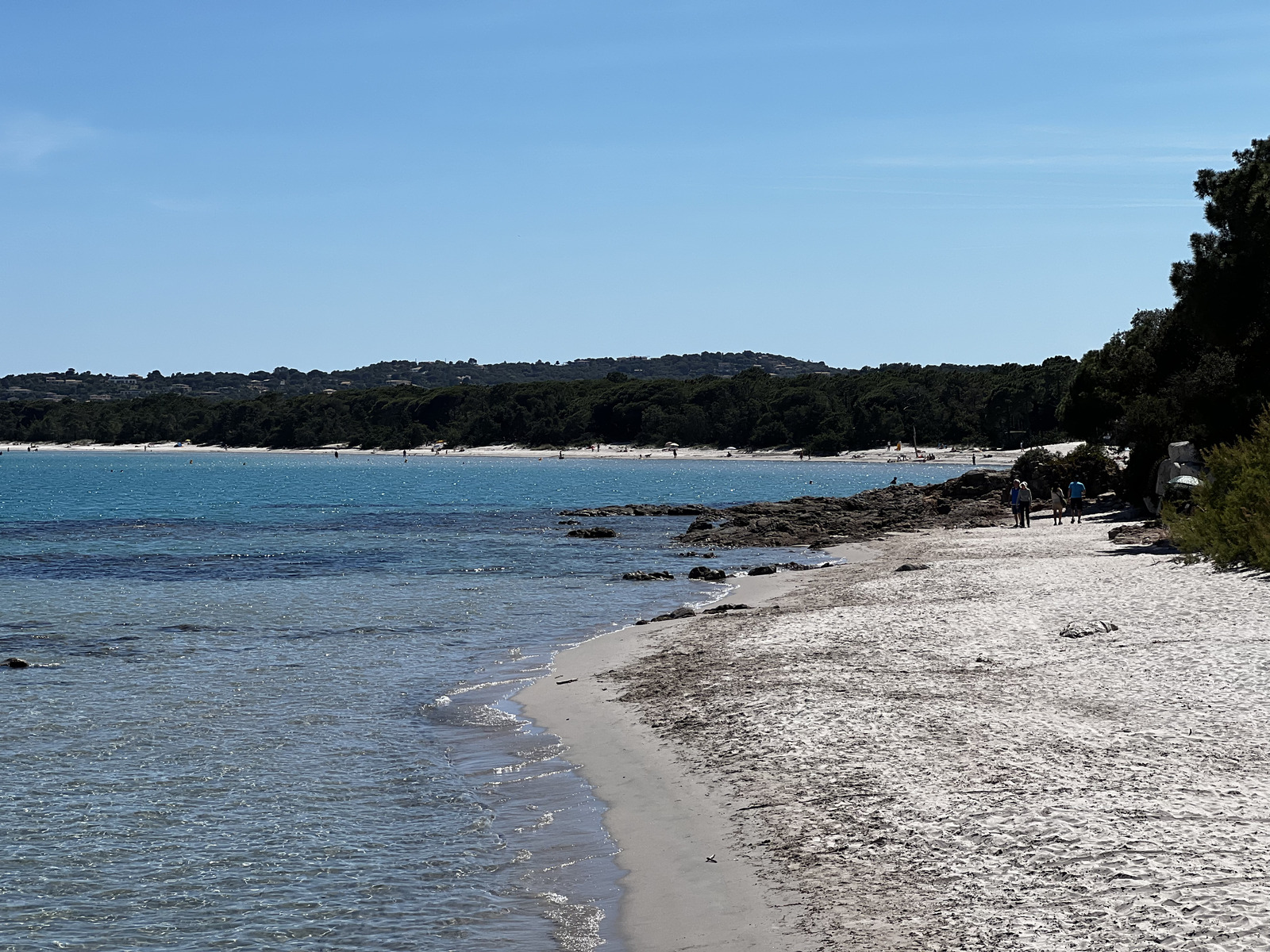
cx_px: 635
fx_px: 2825
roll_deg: +0.4
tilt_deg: +0.1
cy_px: 476
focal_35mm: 77
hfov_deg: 25.3
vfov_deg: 19.1
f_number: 2.8
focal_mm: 9
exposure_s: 1/1393
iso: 32
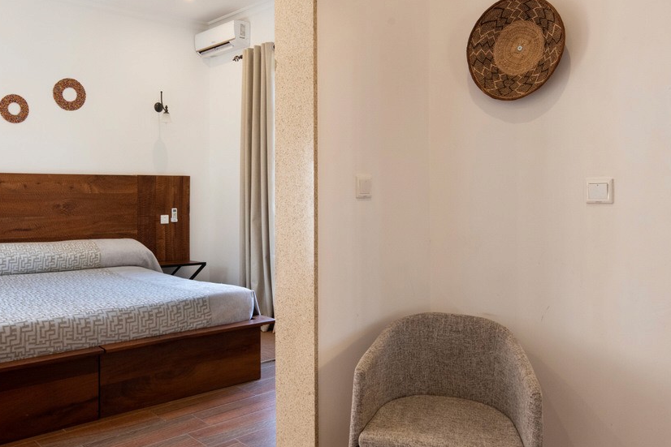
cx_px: 275
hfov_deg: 59.9
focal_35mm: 31
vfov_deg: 42.3
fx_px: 578
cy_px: 193
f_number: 13
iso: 400
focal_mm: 16
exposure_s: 1/15
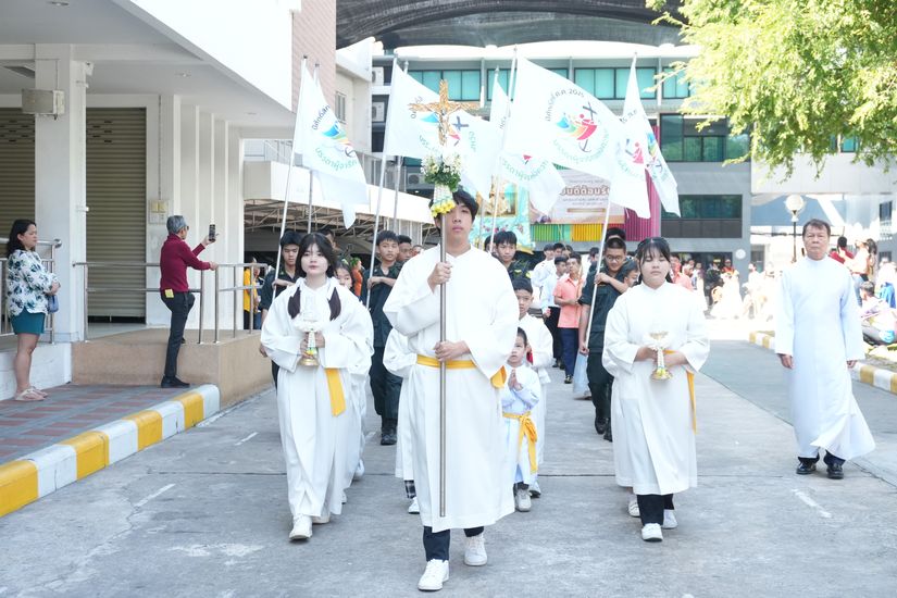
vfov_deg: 25.8
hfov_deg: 37.9
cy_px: 299
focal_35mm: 52
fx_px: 1308
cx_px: 448
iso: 1600
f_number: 6.3
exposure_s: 1/400
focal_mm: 35
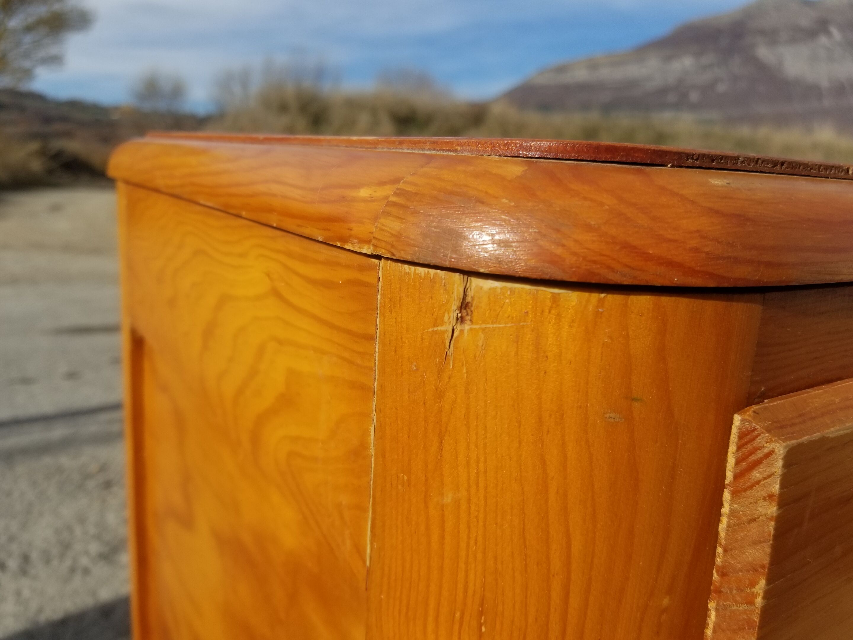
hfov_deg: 67.3
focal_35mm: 26
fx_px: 641
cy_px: 320
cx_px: 426
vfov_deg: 53.1
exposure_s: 1/2770
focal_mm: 4.25
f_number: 1.7
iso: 50
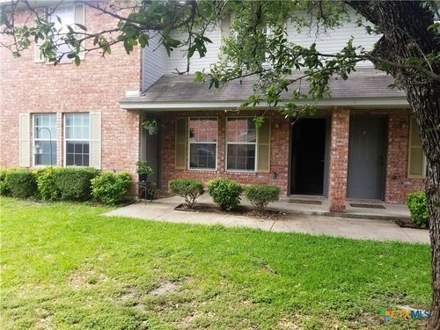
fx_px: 330
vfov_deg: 53.1
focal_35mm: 26
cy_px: 165
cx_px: 220
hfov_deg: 67.3
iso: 50
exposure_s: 1/242
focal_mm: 4.25
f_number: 1.7
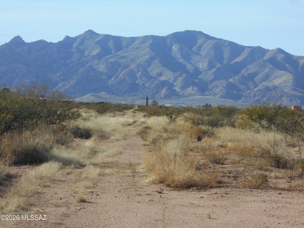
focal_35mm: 130
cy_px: 114
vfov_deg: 11.4
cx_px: 152
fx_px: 1142
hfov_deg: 15.2
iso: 80
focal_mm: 23
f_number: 6.5
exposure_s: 1/400
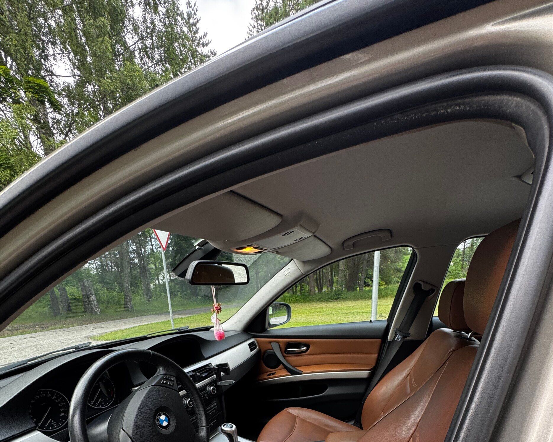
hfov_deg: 83.3
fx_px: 311
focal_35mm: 19
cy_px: 379
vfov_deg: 62.1
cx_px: 284
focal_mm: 2.22
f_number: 2.2
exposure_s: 1/99
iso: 80
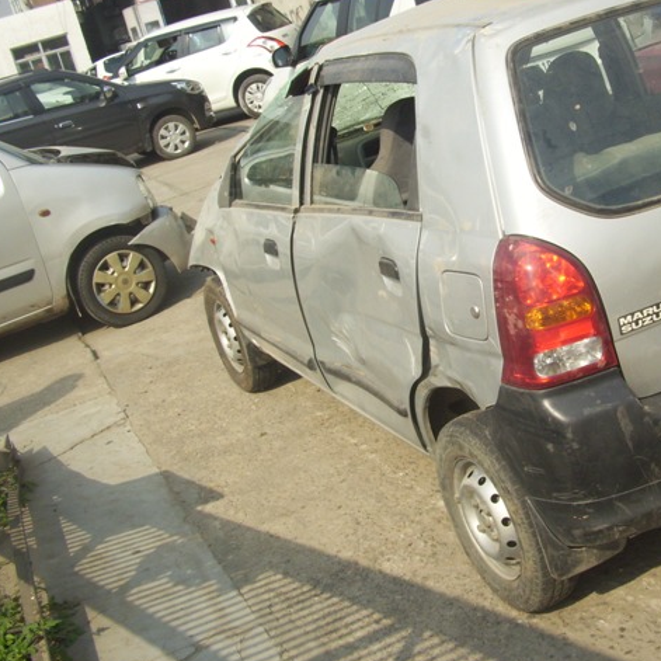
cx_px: 477
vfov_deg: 33.4
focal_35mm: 51
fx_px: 1102
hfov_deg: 32.9
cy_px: 292
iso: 80
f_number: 5.6
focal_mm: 5.7
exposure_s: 1/250
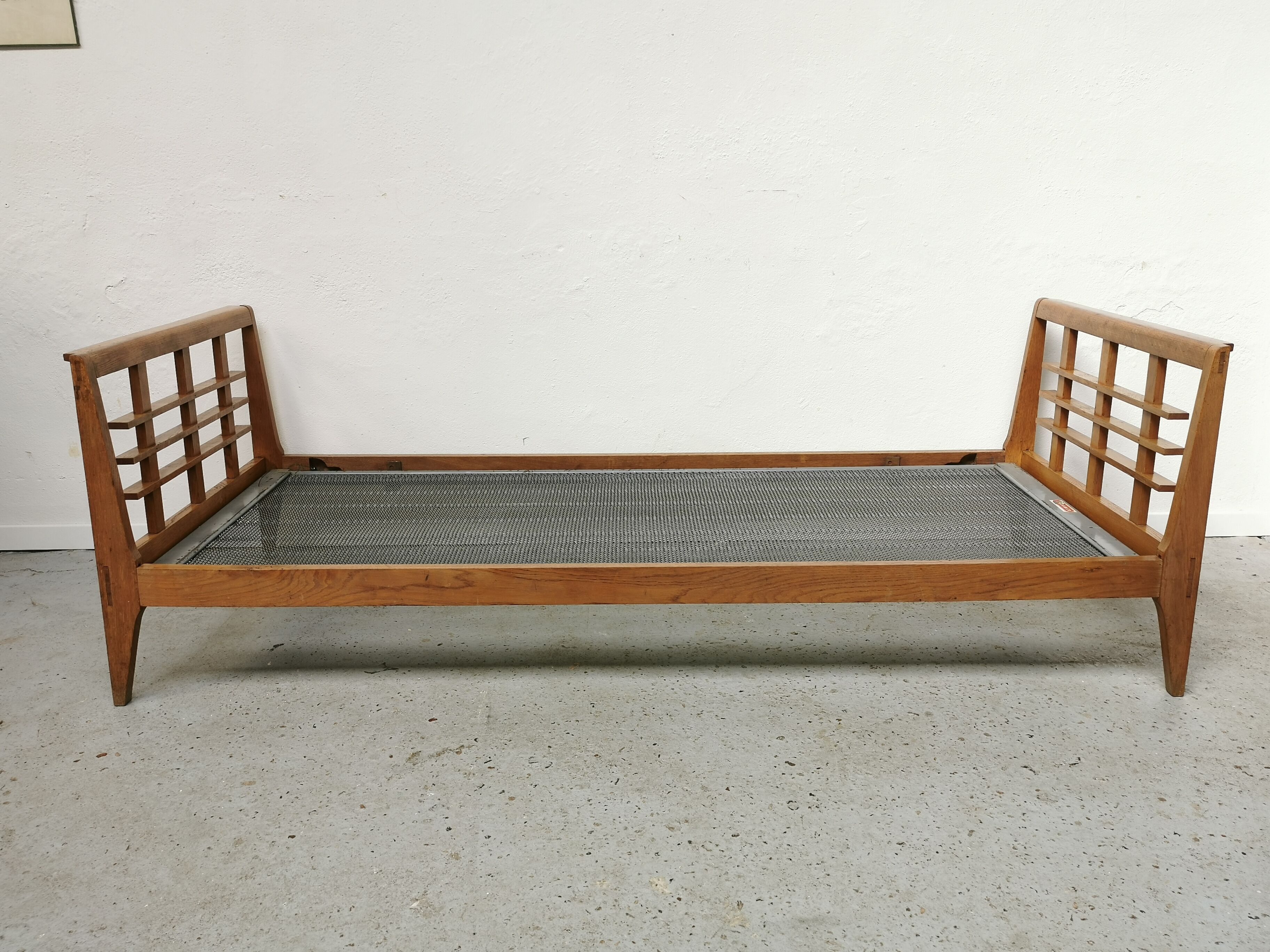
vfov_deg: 48.2
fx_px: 1064
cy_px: 476
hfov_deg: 61.7
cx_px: 635
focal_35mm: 29
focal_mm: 5.58
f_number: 1.8
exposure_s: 1/100
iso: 50
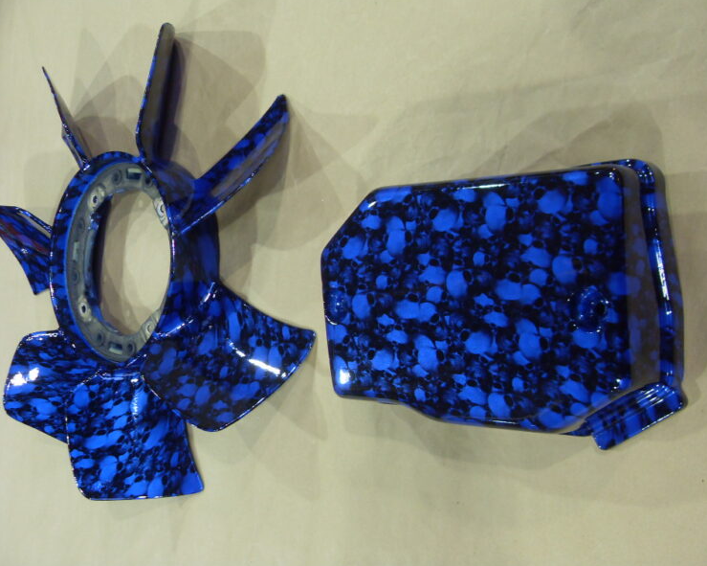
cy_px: 282
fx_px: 774
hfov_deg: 49.0
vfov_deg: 40.1
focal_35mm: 37
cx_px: 382
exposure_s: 1/30
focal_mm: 6.3
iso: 200
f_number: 2.8
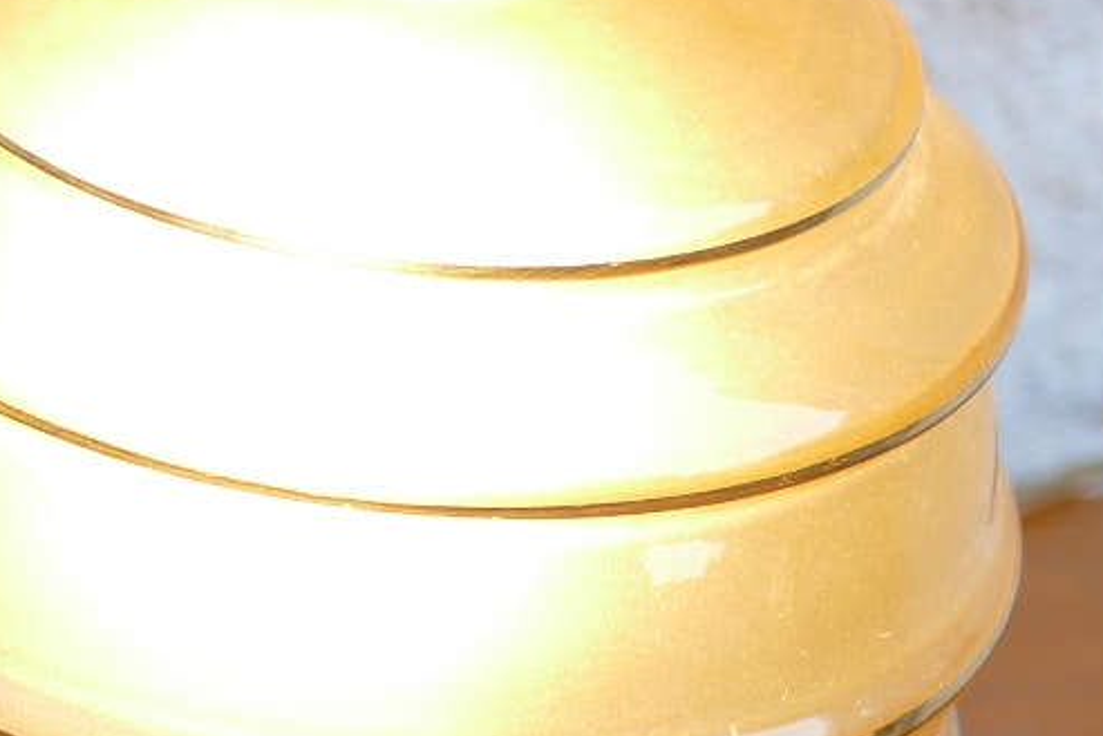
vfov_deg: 8.4
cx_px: -488
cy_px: 888
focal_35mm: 161
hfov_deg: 12.2
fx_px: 4934
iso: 160
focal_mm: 17.83
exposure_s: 1/80
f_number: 3.3
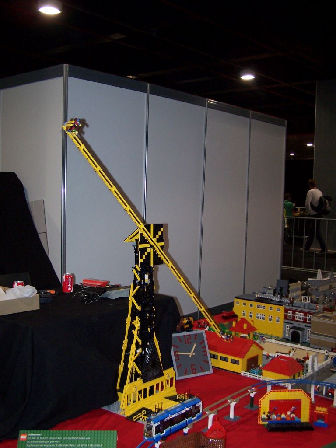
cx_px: 168
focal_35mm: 40
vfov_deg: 46.8
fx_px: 518
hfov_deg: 36.0
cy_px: 224
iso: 140
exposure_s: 1/60
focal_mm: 6.7
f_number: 2.8
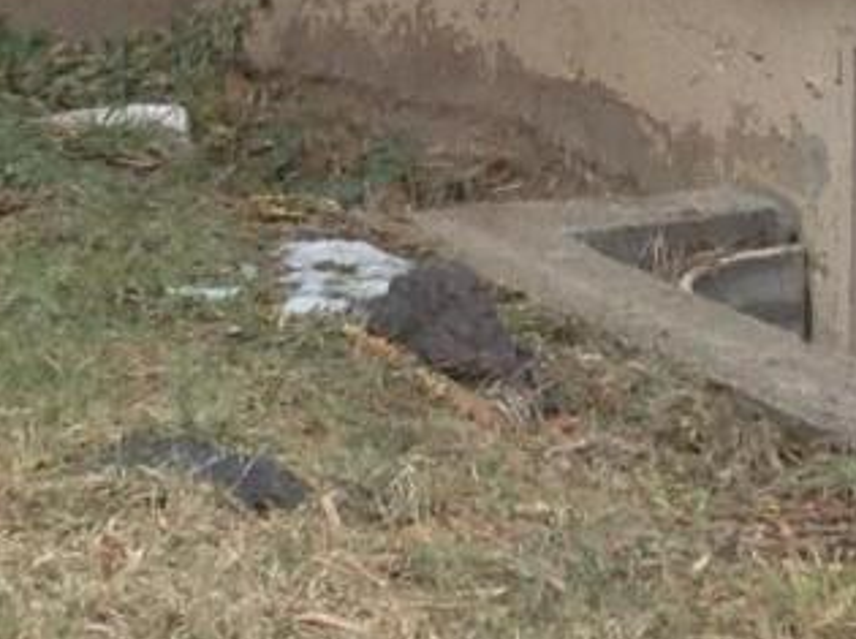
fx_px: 5479
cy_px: -790
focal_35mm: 222
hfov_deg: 8.6
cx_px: -720
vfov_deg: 6.4
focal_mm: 4.28
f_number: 2.4
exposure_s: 1/216
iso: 50
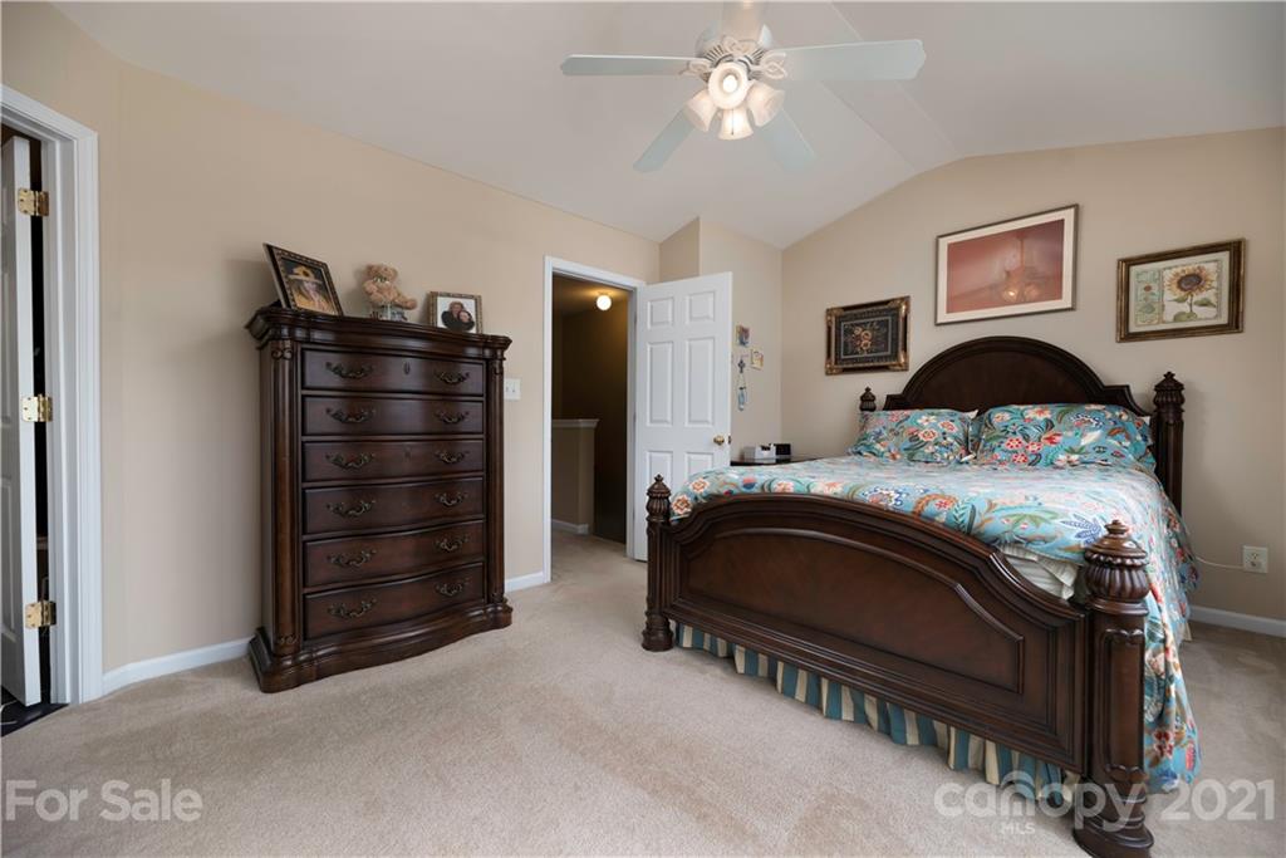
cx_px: 643
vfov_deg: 81.2
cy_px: 429
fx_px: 500
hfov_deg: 104.2
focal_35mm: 14
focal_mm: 14
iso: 320
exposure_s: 1/125
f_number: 5.6
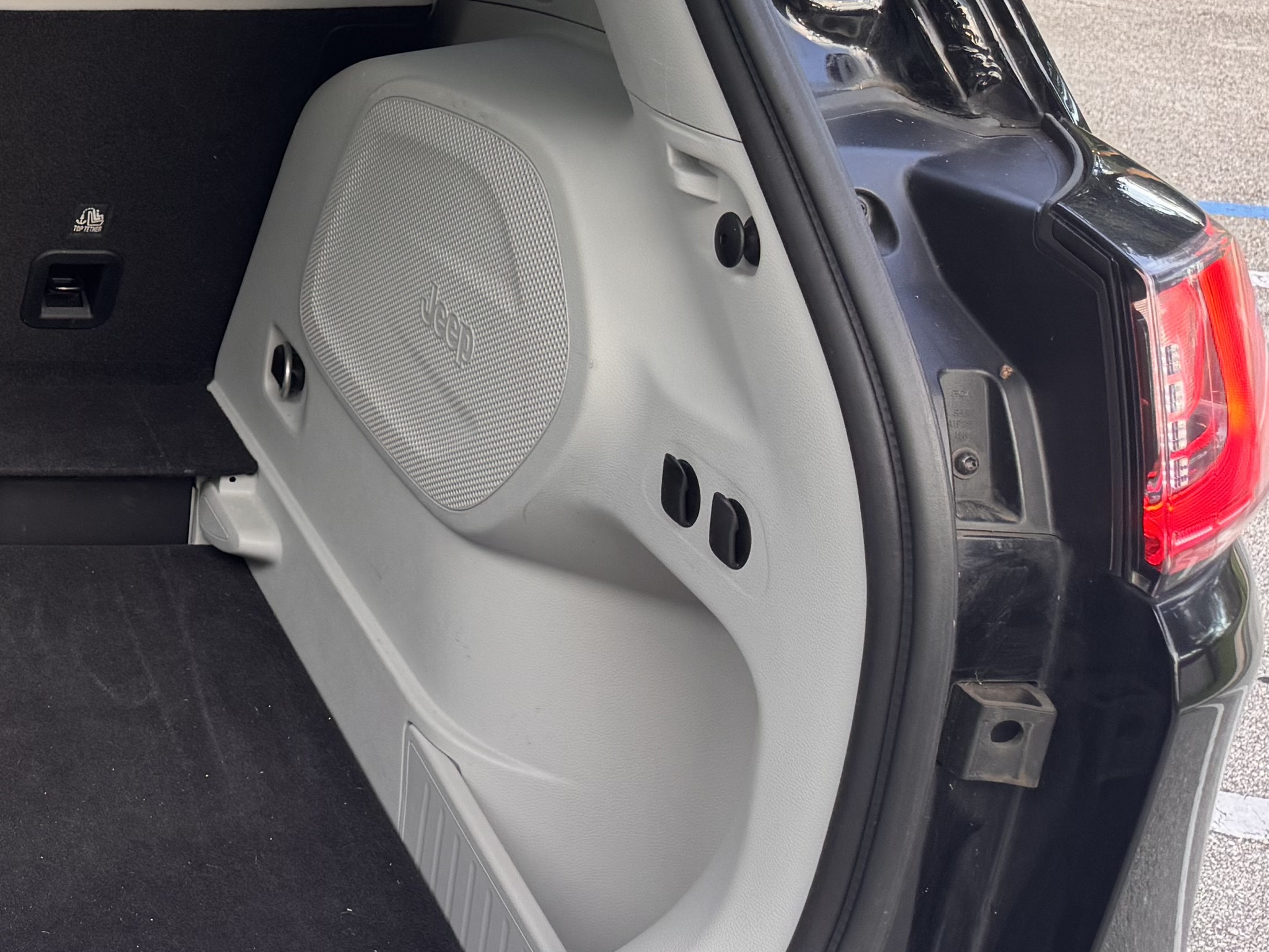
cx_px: -369
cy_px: 284
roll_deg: -2.0
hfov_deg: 26.6
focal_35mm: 62
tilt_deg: -22.2
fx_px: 2273
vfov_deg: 23.5
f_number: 1.78
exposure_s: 1/120
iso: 80
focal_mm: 6.76
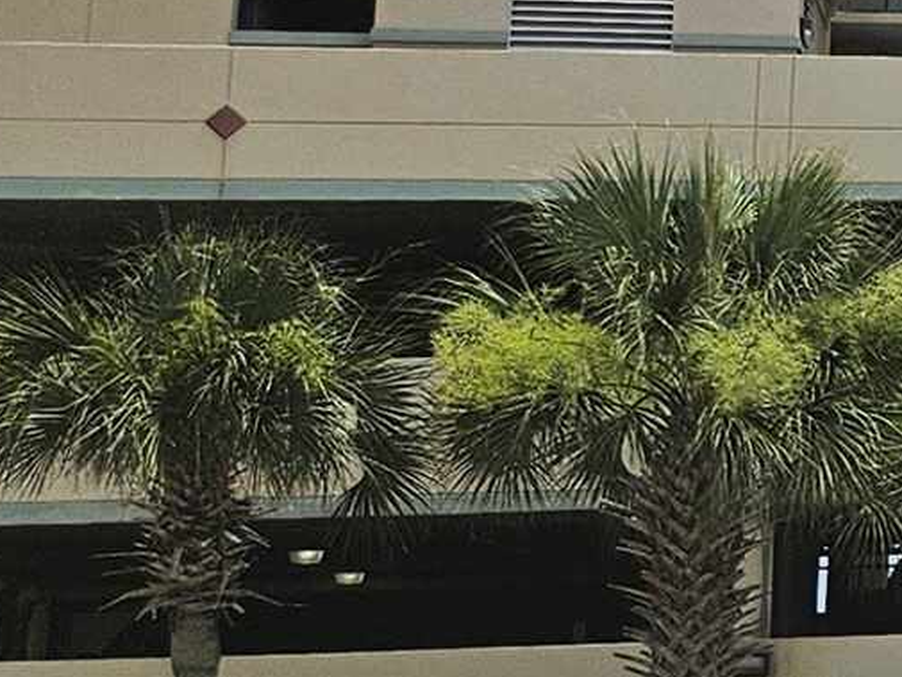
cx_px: 2660
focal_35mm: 140
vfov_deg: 10.4
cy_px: -139
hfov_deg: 10.4
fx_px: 3649
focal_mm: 5.4
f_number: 1.8
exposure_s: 1/3327
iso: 25
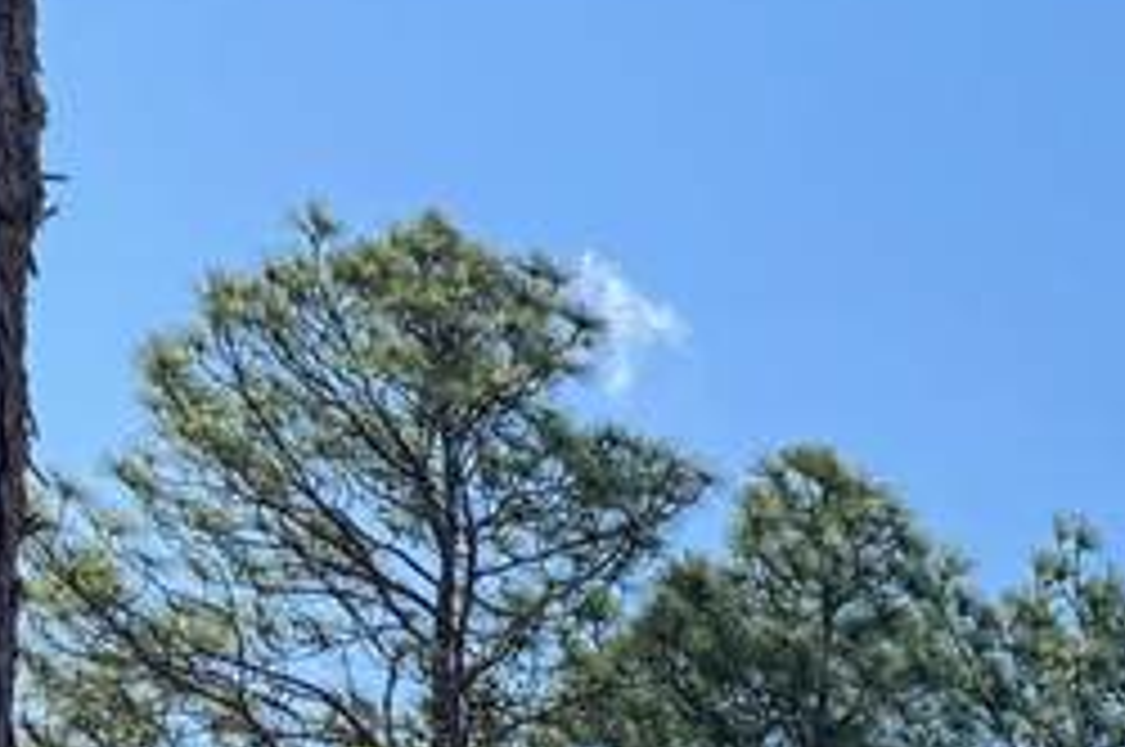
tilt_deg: +5.2
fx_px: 3995
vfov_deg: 9.0
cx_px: 2277
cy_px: 2092
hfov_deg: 13.6
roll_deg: -1.7
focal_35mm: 128
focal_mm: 6.76
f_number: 1.78
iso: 80
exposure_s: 1/3597
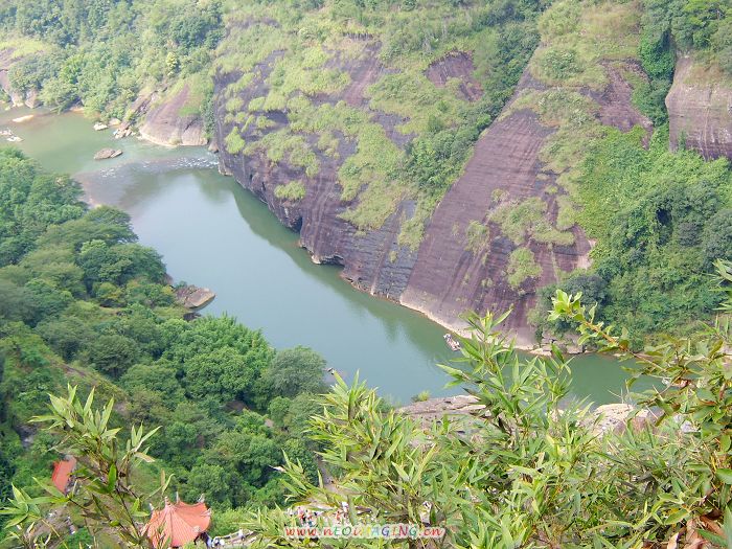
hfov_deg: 35.5
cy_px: 274
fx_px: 1142
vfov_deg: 27.0
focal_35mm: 54
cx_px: 366
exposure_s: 1/65
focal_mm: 14.04
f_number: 4.9
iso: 50
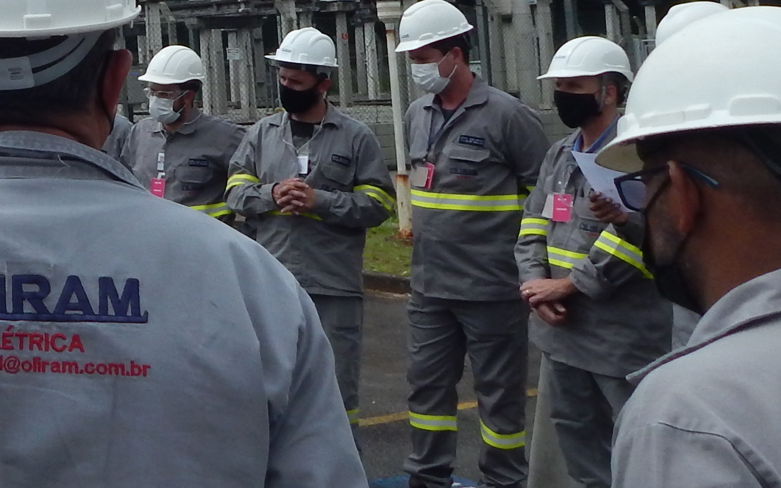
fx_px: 1575
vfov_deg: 17.1
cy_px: -34
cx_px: -256
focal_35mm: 74
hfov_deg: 24.1
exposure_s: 1/1250
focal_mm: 4
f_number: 6
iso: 125
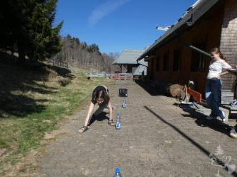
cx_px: 118
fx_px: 171
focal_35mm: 25
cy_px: 88
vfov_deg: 54.9
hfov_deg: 69.4
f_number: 3
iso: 80
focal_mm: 4.4
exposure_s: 1/1300
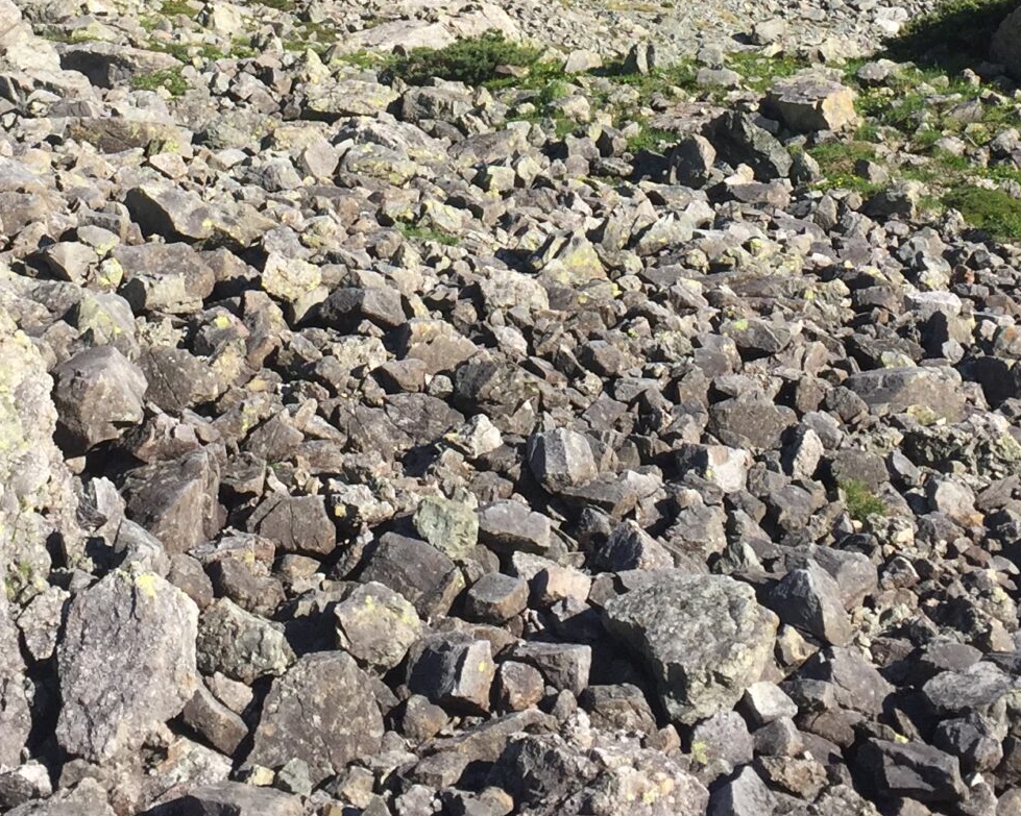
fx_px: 2236
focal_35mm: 74
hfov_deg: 25.7
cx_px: 457
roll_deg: +0.5
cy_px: -95
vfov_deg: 19.7
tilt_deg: +16.0
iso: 32
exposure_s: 1/1364
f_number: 2.2
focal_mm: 4.15
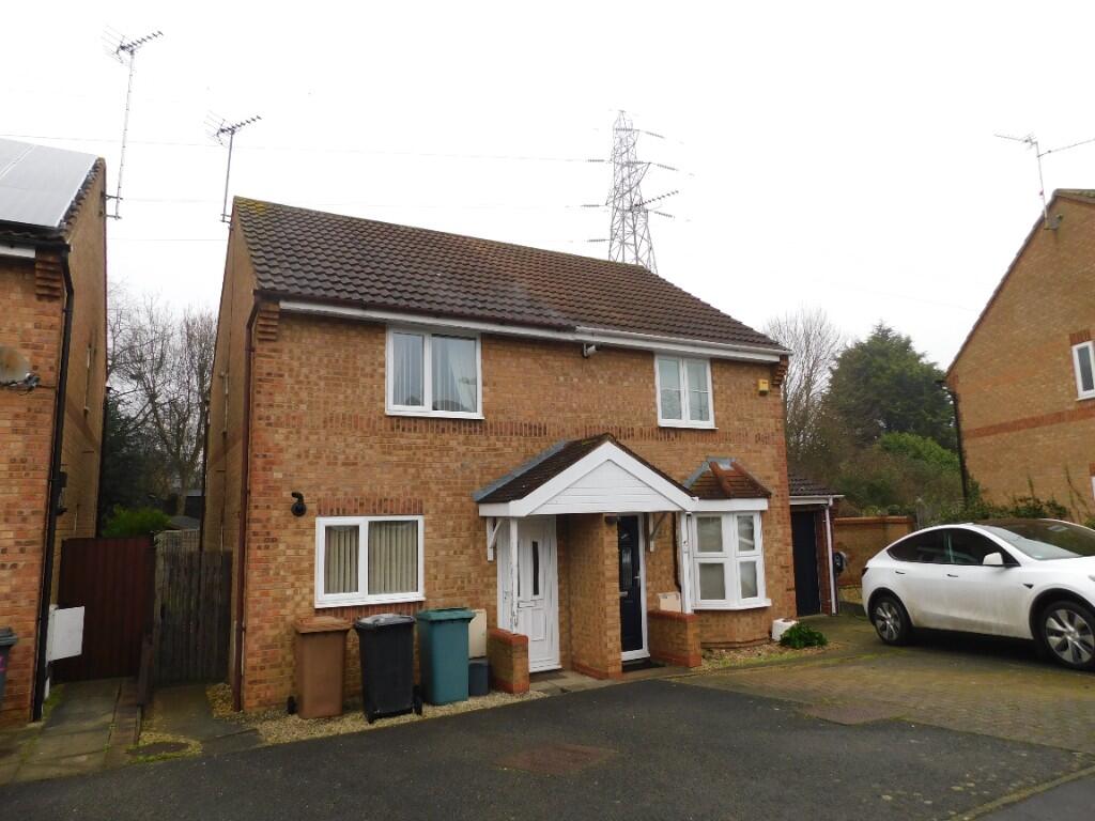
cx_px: 548
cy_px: 410
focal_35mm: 23
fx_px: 728
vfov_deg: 58.9
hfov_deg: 73.9
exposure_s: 1/200
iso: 125
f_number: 3
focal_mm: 4
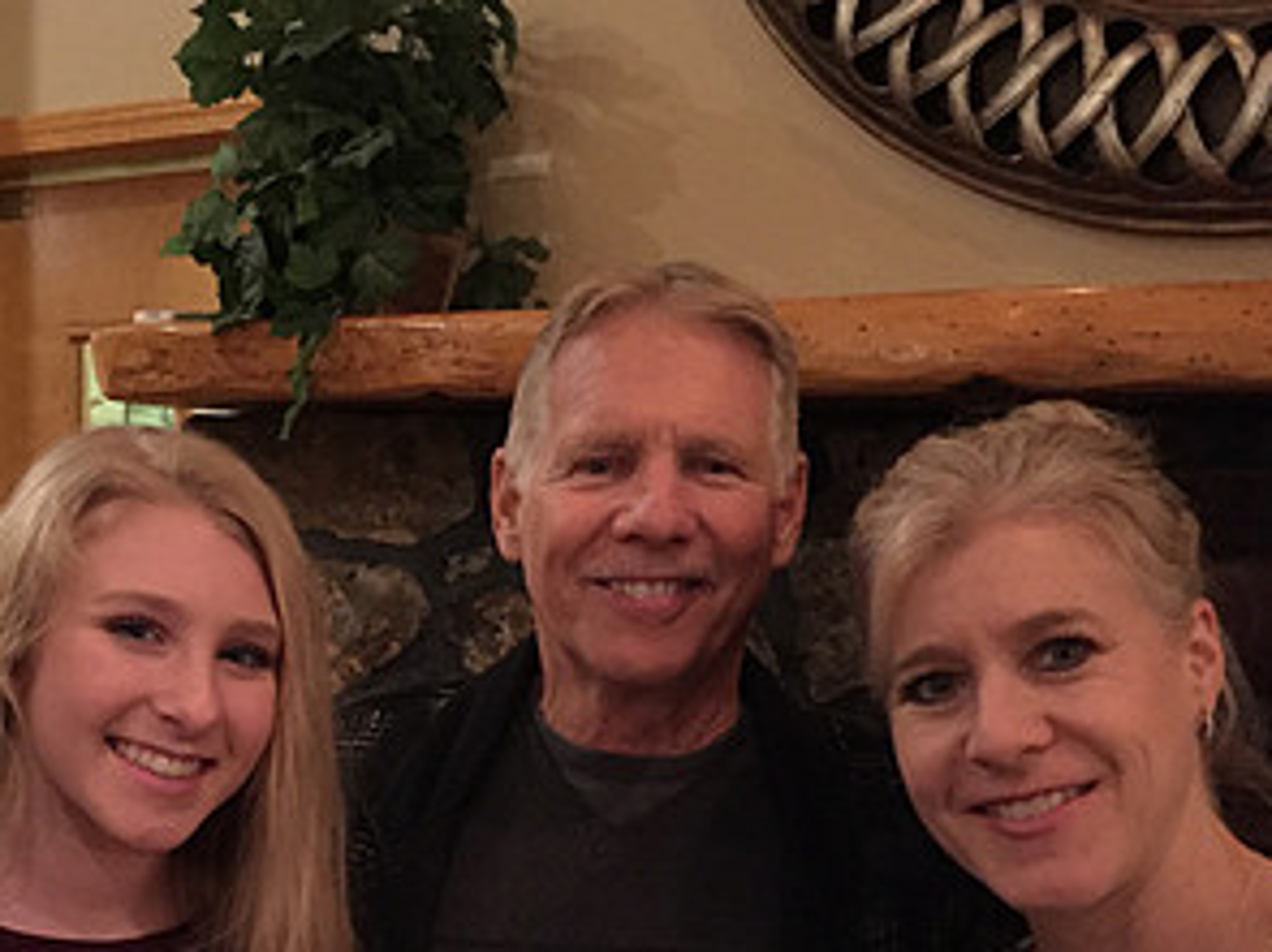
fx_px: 2094
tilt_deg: -10.8
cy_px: 894
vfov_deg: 24.7
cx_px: 237
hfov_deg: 32.8
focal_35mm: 57
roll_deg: -2.7
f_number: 2.2
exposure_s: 1/15
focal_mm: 4.15
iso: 500
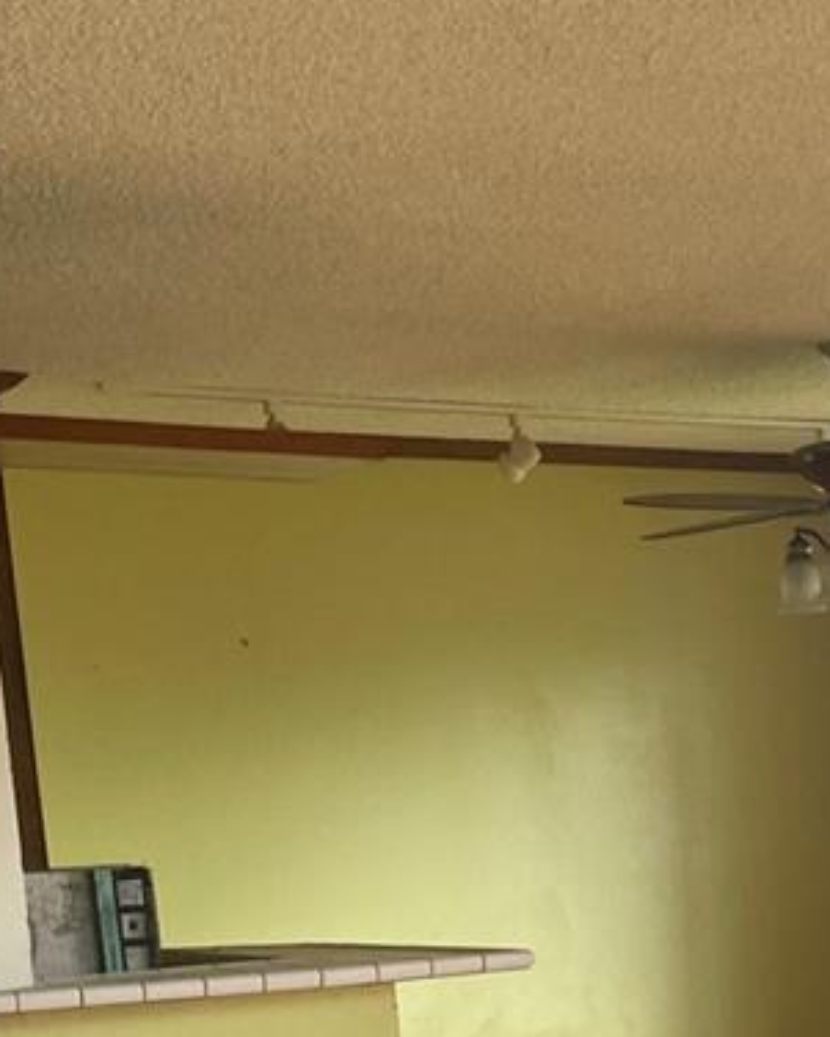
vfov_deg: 21.1
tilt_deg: -11.8
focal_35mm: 81
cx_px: 938
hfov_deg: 18.2
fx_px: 2486
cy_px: 1393
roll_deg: +5.1
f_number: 1.6
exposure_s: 1/121
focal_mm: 4.2
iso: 64
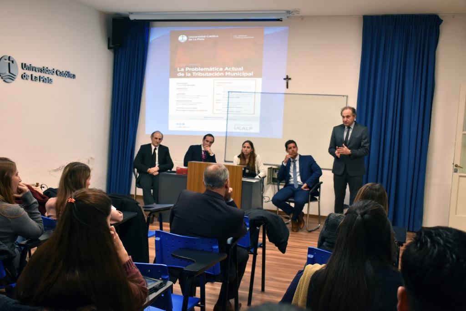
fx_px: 466
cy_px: 156
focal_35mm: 36
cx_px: 233
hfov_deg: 53.1
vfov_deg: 36.9
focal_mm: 24
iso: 800
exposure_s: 1/100
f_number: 5
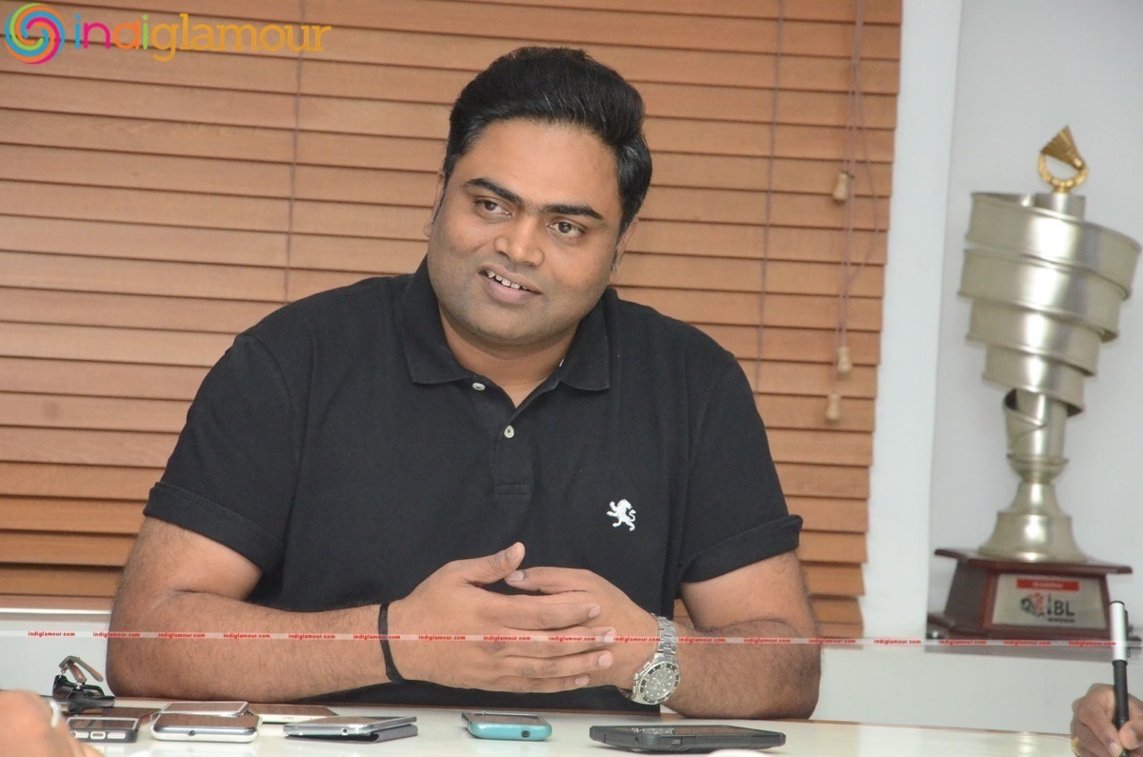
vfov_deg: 9.3
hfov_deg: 14.0
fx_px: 4658
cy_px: 378
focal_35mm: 147
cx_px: 572
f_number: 6.3
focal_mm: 98
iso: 4000
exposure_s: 1/125
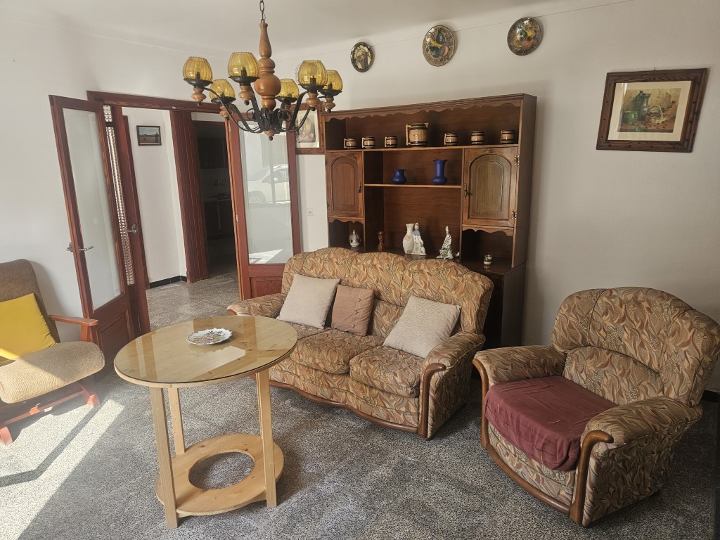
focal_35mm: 23
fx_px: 478
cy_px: 270
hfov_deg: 73.9
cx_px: 360
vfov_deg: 58.9
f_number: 1.7
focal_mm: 6.3
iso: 100
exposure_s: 1/120
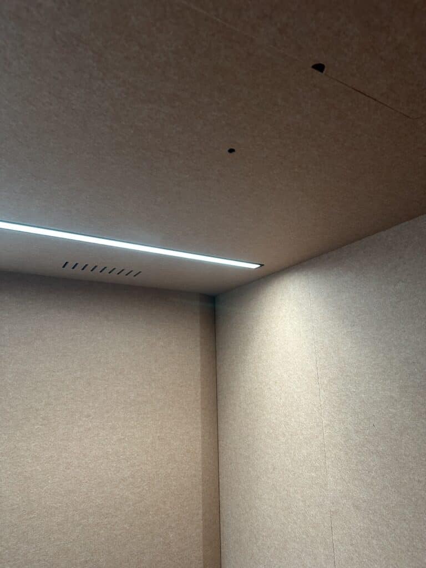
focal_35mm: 24
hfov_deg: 56.8
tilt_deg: +15.2
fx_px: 394
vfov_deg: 71.6
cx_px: 213
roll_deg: +1.0
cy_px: 284
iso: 250
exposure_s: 1/60
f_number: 1.78
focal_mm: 6.86
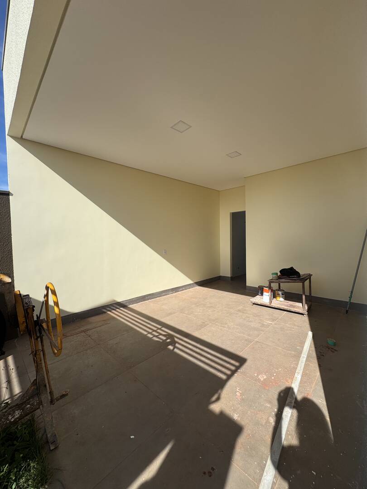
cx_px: 184
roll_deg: +1.4
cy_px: 244
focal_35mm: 14
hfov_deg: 85.7
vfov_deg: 102.1
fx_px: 198
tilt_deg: -2.5
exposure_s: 1/1832
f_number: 2.2
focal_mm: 2.22
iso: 50
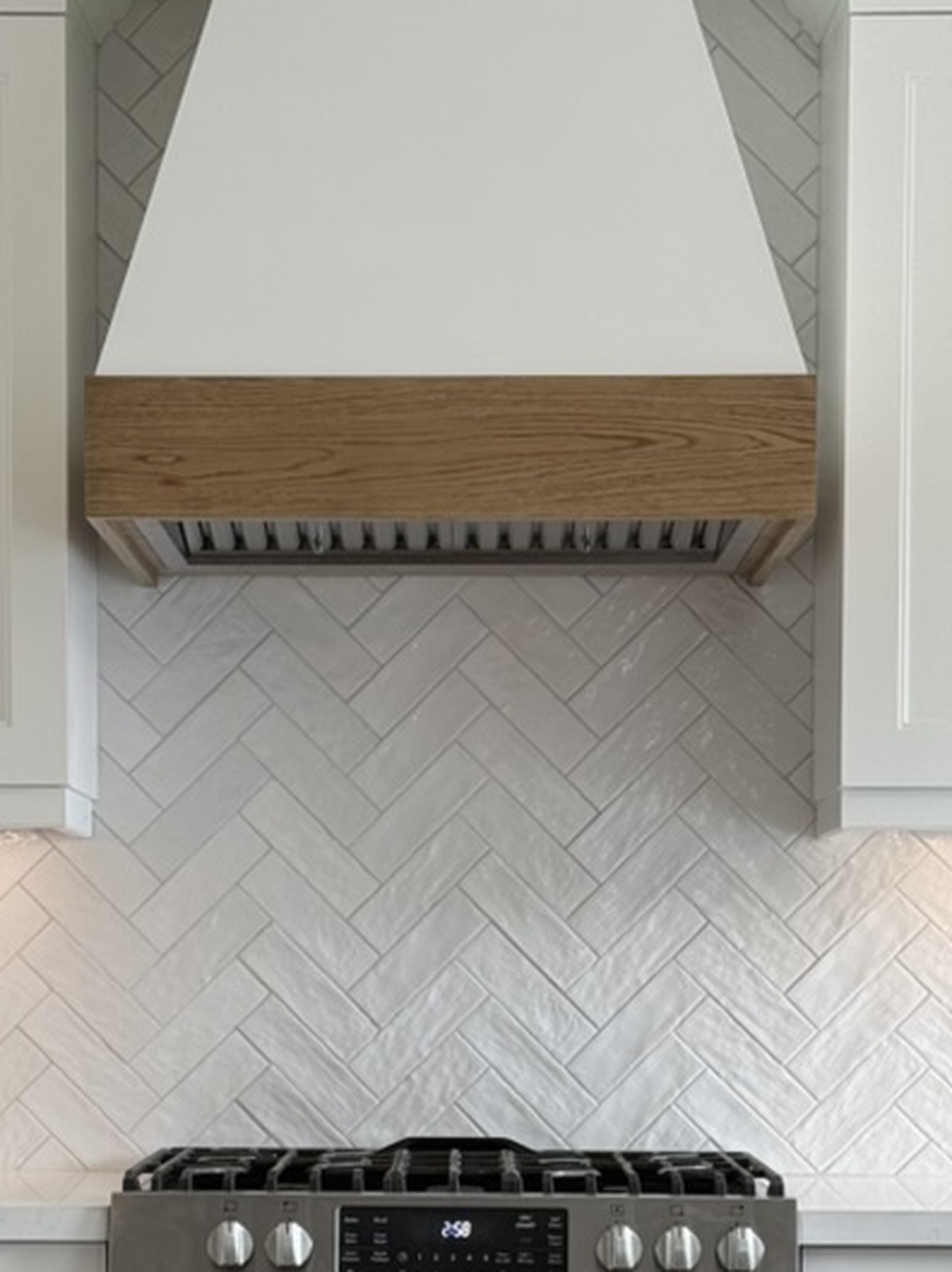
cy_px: 1010
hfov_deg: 15.9
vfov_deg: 20.9
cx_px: 430
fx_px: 3414
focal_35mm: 93
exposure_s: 1/120
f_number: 1.78
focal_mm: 6.76
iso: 64
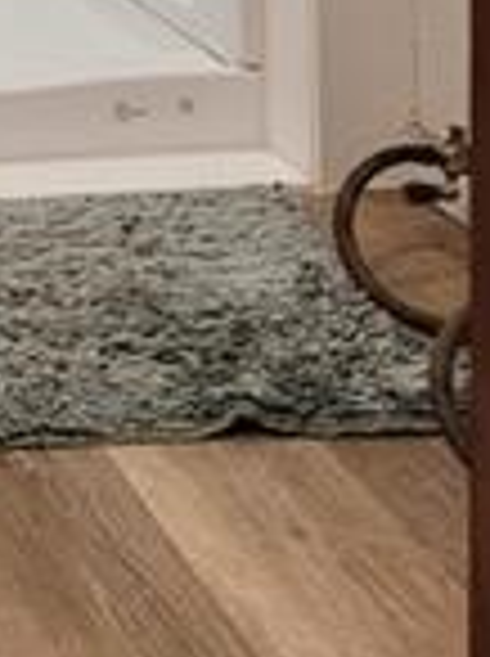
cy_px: -274
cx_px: -706
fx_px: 2593
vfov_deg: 13.7
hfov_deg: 9.5
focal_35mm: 137
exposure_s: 1/60
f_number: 1.8
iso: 200
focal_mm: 5
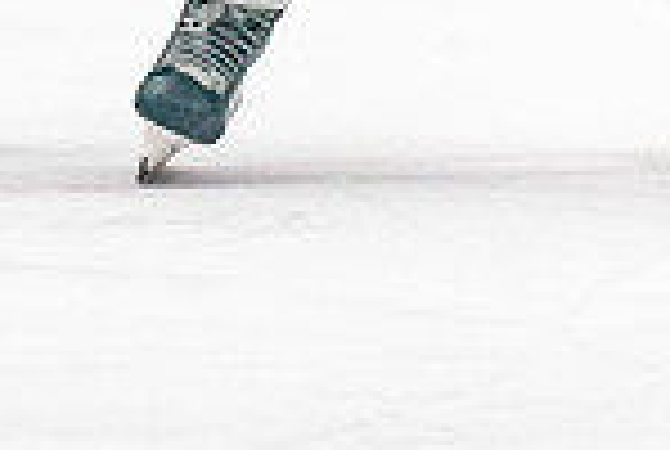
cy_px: -413
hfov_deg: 2.6
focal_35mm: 799
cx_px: 360
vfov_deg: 1.7
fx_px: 14900
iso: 3200
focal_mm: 146
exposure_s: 1/1250
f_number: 2.8
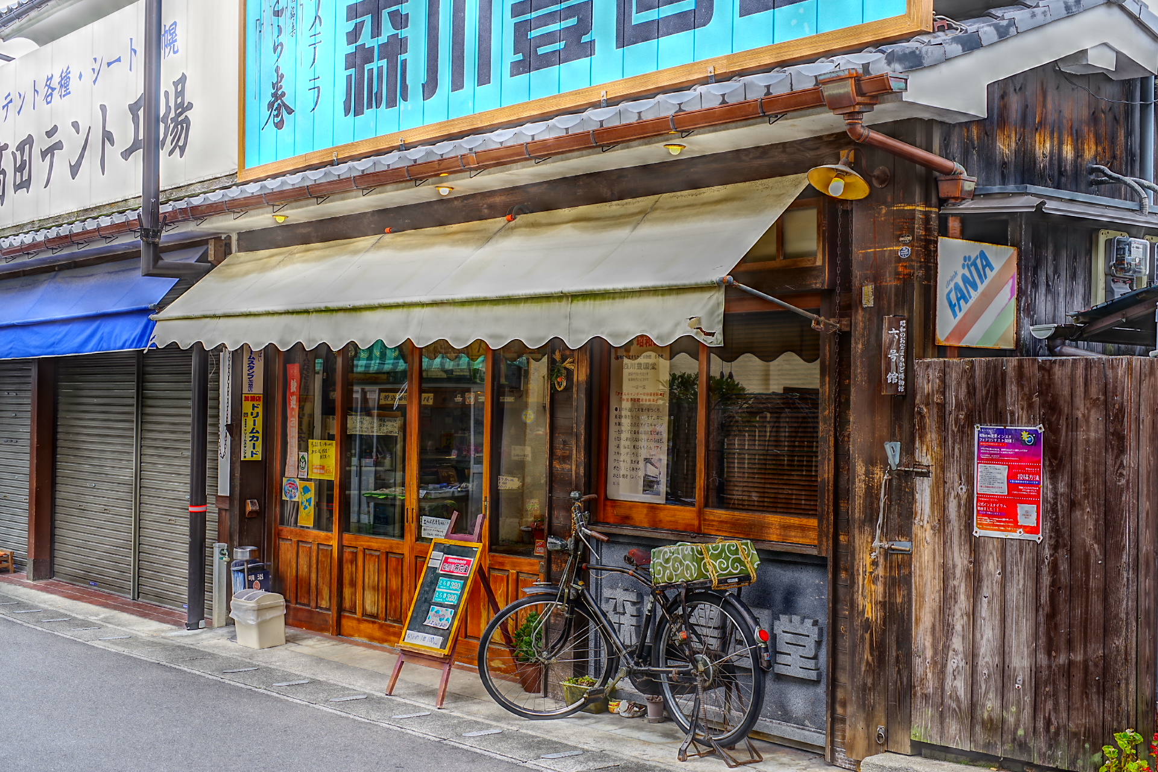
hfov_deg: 39.6
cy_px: 386
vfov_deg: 27.0
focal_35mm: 50
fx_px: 1608
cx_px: 579
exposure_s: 1/30
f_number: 8
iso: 200
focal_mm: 50
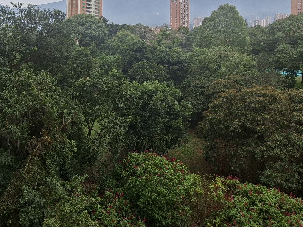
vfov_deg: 48.7
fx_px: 236
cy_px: 48
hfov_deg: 63.7
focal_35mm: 27
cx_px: 102
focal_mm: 1.74
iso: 40
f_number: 2.2
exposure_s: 1/1021
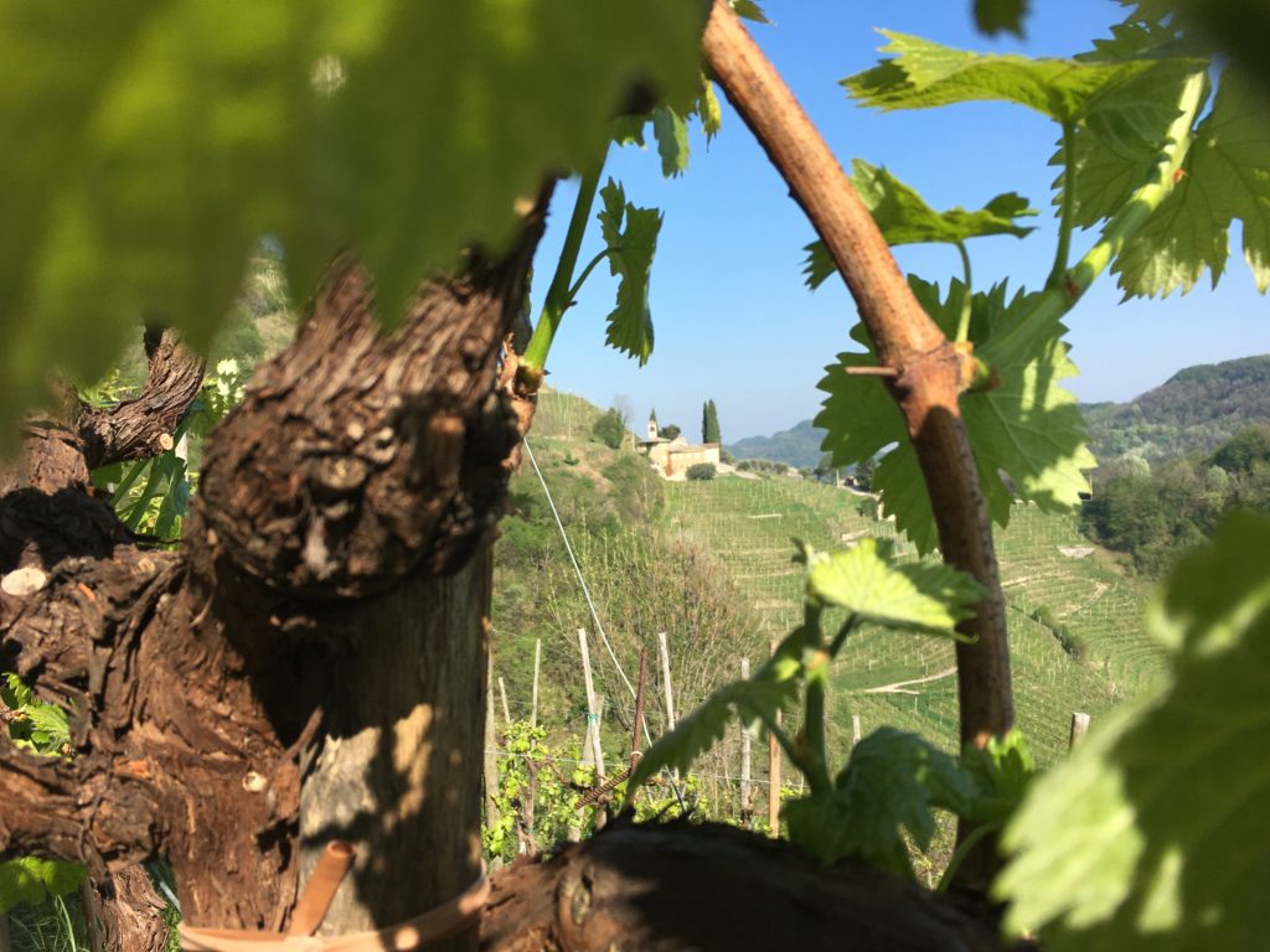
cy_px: 476
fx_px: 1064
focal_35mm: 29
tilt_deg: -1.7
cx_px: 635
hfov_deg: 61.7
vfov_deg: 48.2
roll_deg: +3.9
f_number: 2.2
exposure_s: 1/1789
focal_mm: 4.15
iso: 25
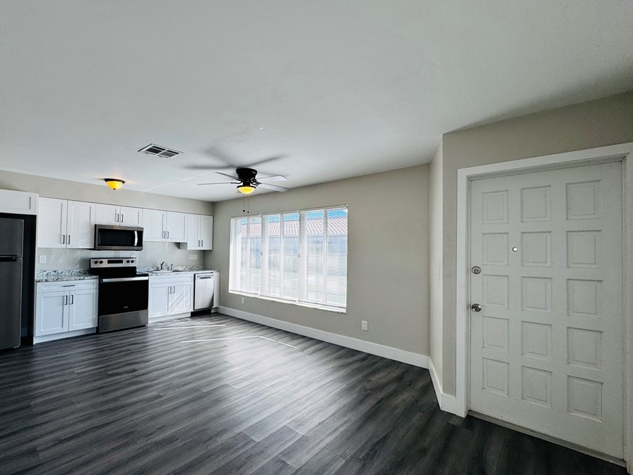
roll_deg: -0.9
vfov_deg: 78.1
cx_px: 285
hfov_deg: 94.2
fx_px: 293
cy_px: 244
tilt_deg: -0.5
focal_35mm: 16
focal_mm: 2.22
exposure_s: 1/128
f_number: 2.2
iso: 40
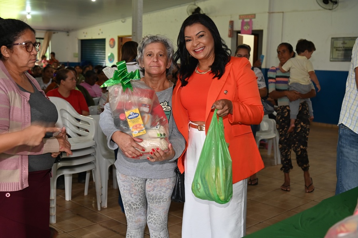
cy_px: 119
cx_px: 179
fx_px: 447
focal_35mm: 45
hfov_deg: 43.6
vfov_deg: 29.8
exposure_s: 1/60
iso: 560
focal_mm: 45
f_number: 4
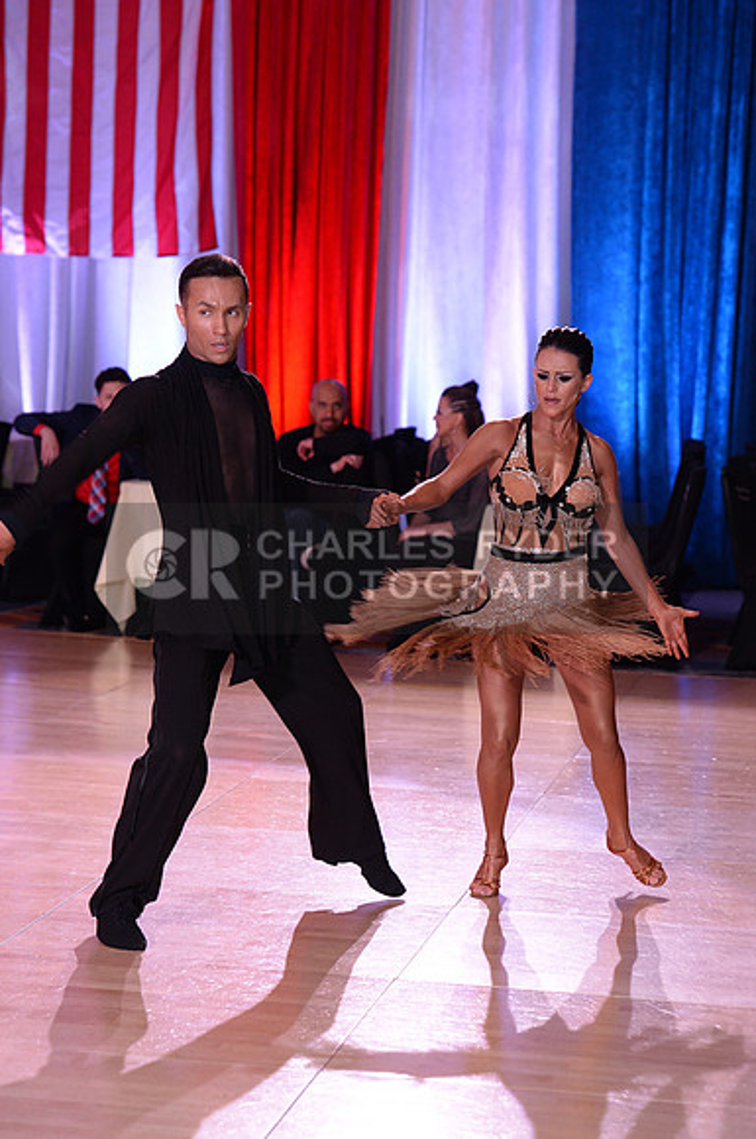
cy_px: 570
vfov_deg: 18.3
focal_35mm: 112
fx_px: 3538
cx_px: 378
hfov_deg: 12.2
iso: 2000
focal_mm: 112
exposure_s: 1/250
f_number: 4
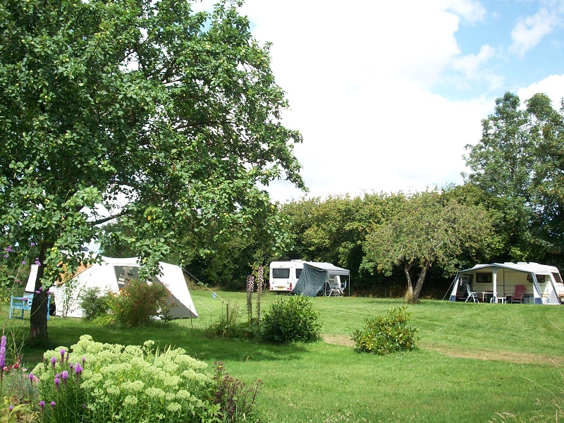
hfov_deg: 41.2
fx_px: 749
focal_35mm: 46
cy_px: 212
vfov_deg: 31.5
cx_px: 282
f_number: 3.1
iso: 80
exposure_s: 1/479
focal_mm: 7.6
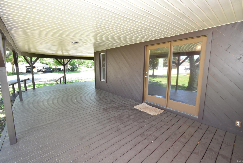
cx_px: 122
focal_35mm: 15
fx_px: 101
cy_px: 82
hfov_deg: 100.3
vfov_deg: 77.4
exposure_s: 1/60
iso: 400
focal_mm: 10
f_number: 5.6
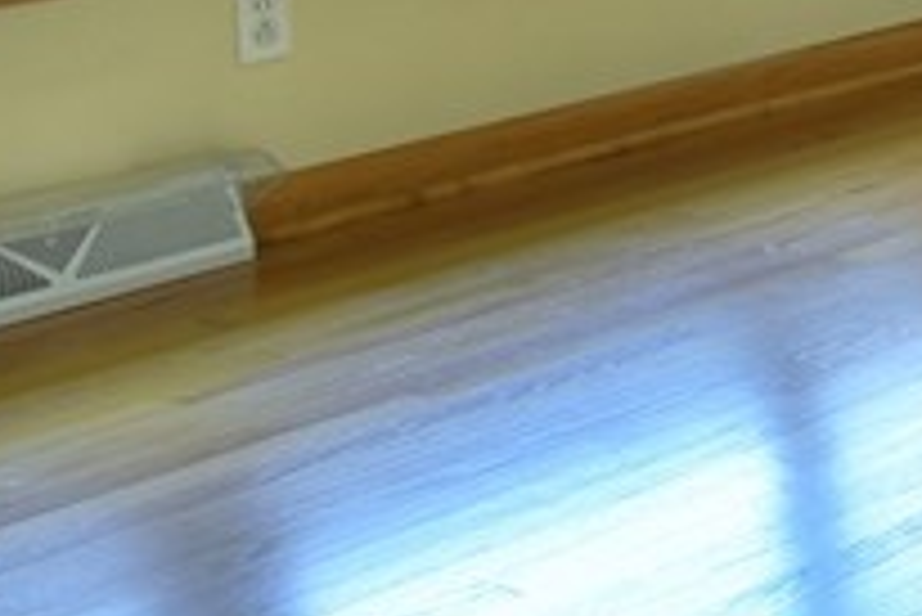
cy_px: -396
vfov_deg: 11.7
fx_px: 2845
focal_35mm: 111
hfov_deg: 14.9
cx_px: 1875
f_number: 4.5
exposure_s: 1/20
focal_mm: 14
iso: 200
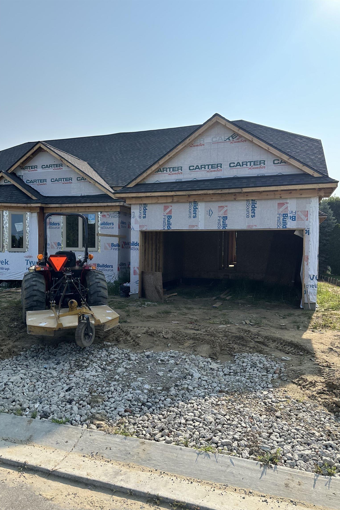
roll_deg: -1.6
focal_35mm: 25
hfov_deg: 51.2
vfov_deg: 71.5
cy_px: 255
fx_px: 354
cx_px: 157
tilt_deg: -1.9
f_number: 1.78
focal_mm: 6.86
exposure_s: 1/6623
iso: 80
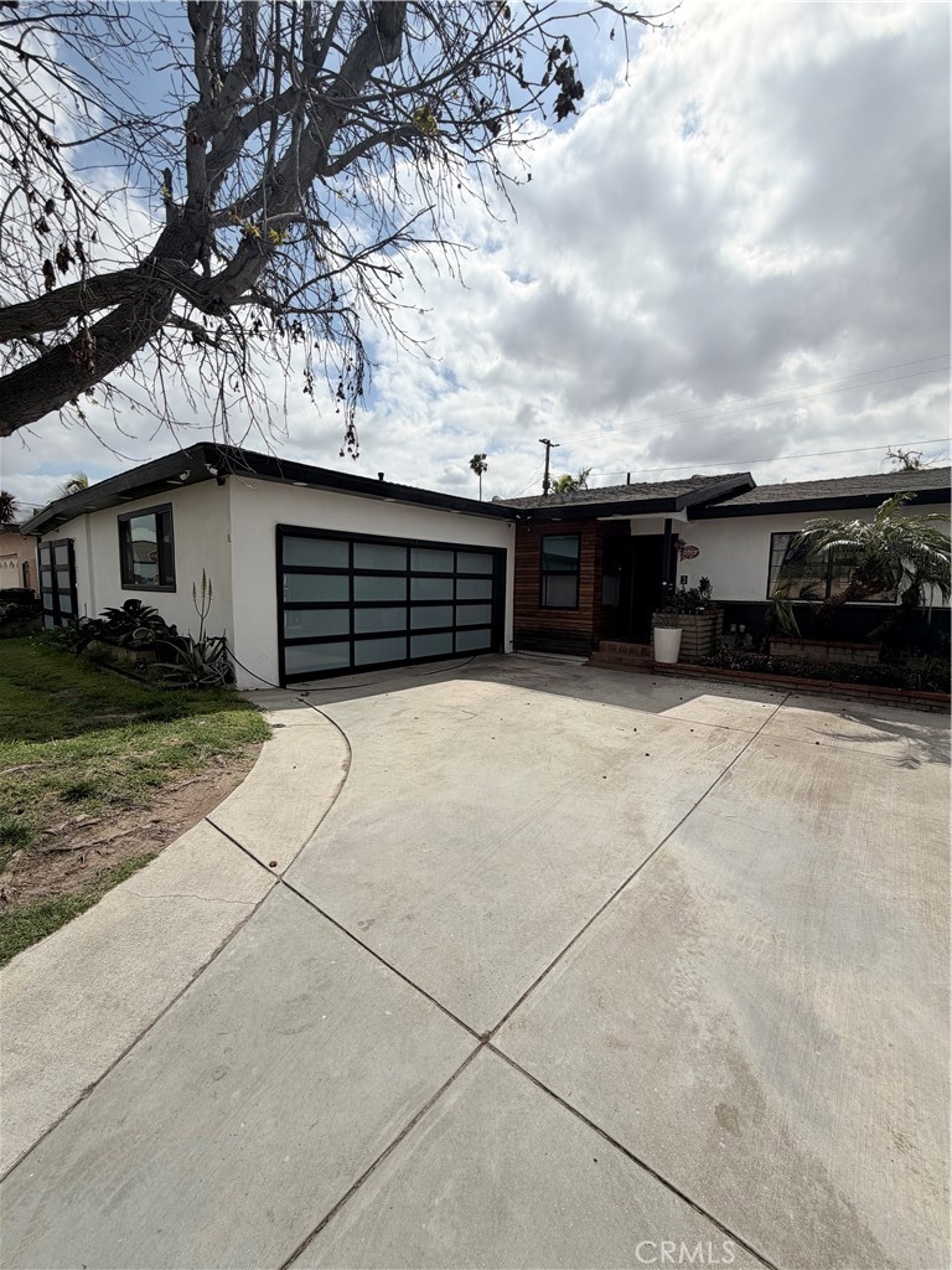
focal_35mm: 14
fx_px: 513
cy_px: 635
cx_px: 476
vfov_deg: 102.1
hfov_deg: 85.7
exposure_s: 1/2611
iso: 20
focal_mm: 2.22
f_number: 2.2
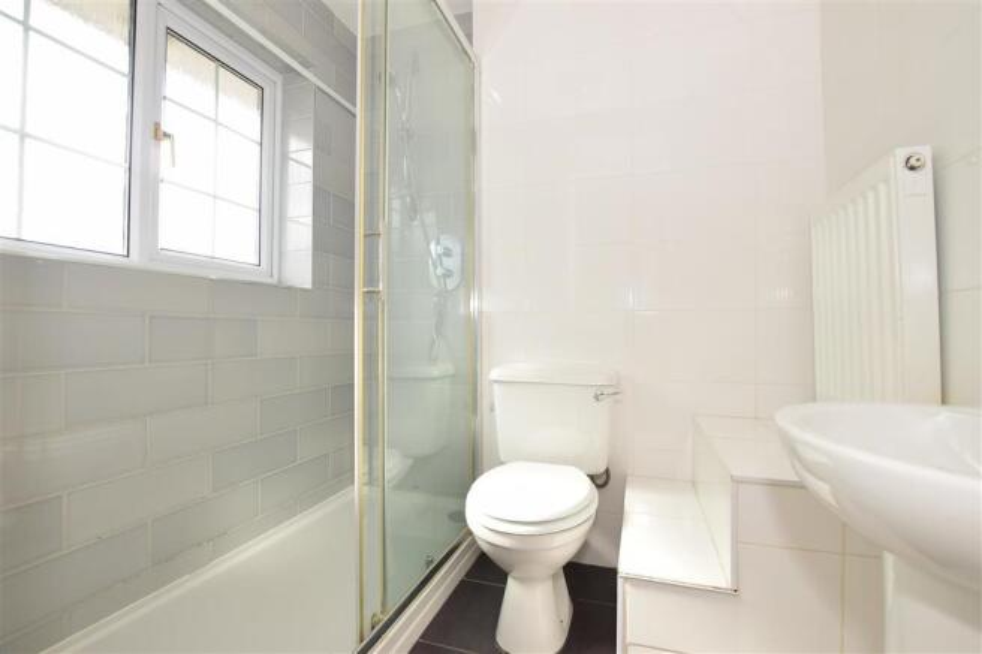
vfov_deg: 77.3
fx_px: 409
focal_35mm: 15
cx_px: 491
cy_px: 327
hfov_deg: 100.4
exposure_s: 1/50
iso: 400
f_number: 7.1
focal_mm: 10
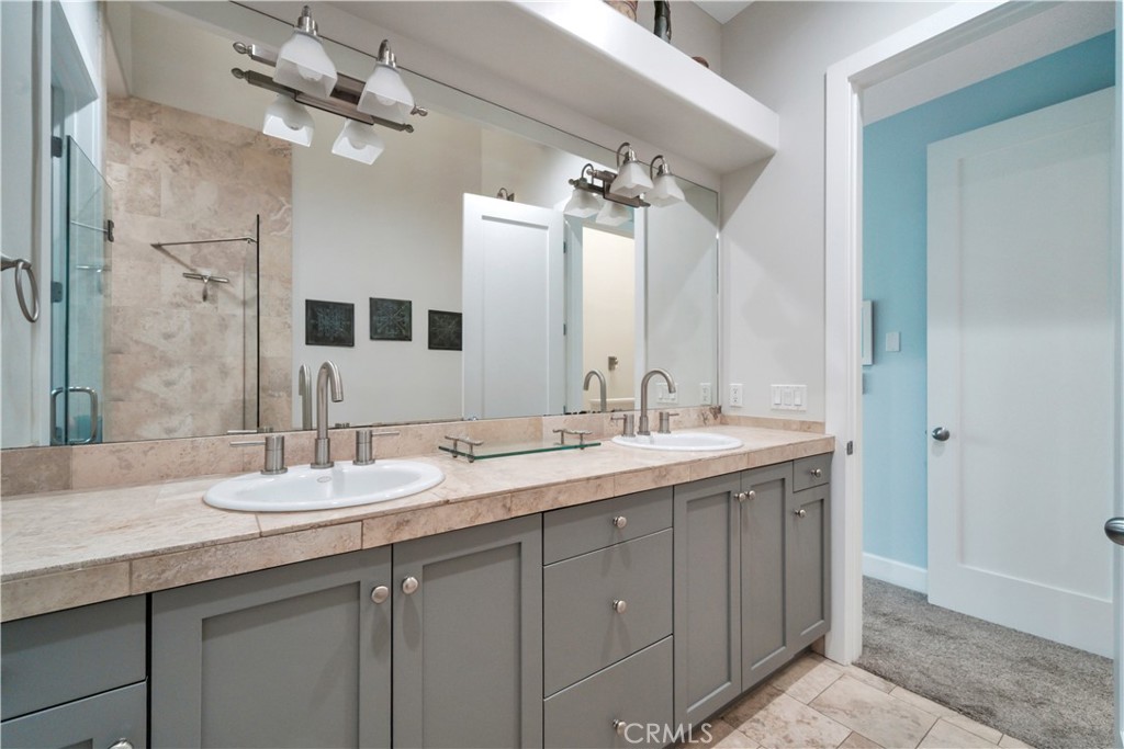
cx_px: 562
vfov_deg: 81.2
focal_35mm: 14
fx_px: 437
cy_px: 374
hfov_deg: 104.2
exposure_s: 1/6
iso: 1250
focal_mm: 14
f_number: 10
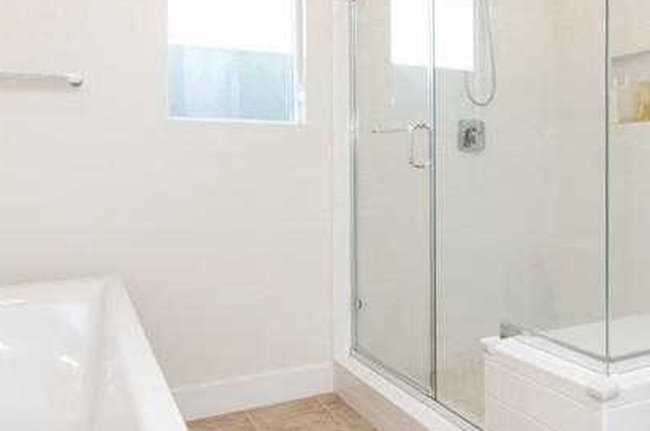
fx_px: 631
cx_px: 472
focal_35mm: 35
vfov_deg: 37.5
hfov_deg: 52.5
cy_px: 166
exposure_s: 1/80
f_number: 4
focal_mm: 14
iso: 200
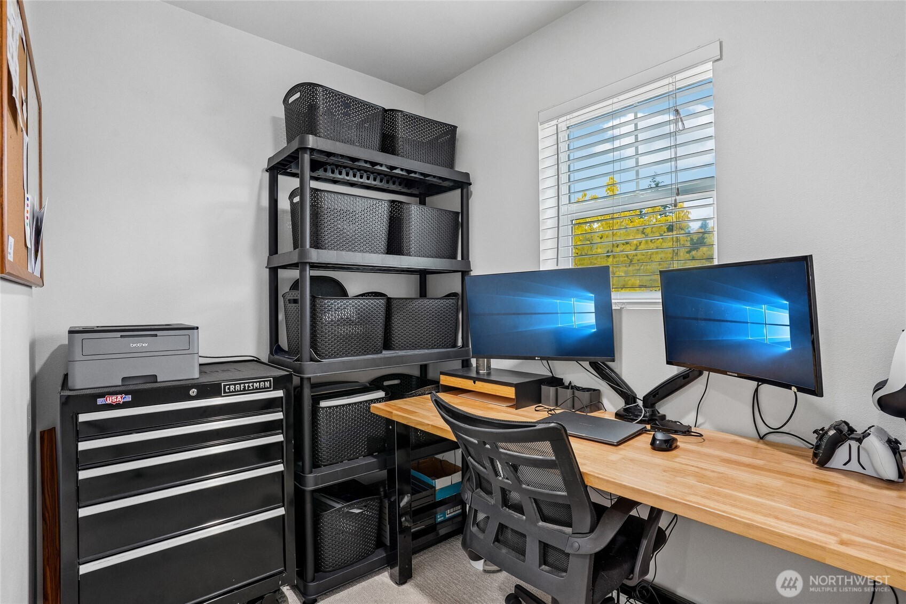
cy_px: 302
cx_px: 453
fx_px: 428
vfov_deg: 70.4
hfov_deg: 93.3
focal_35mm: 17
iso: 2000
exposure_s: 1/30
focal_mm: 17
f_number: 8
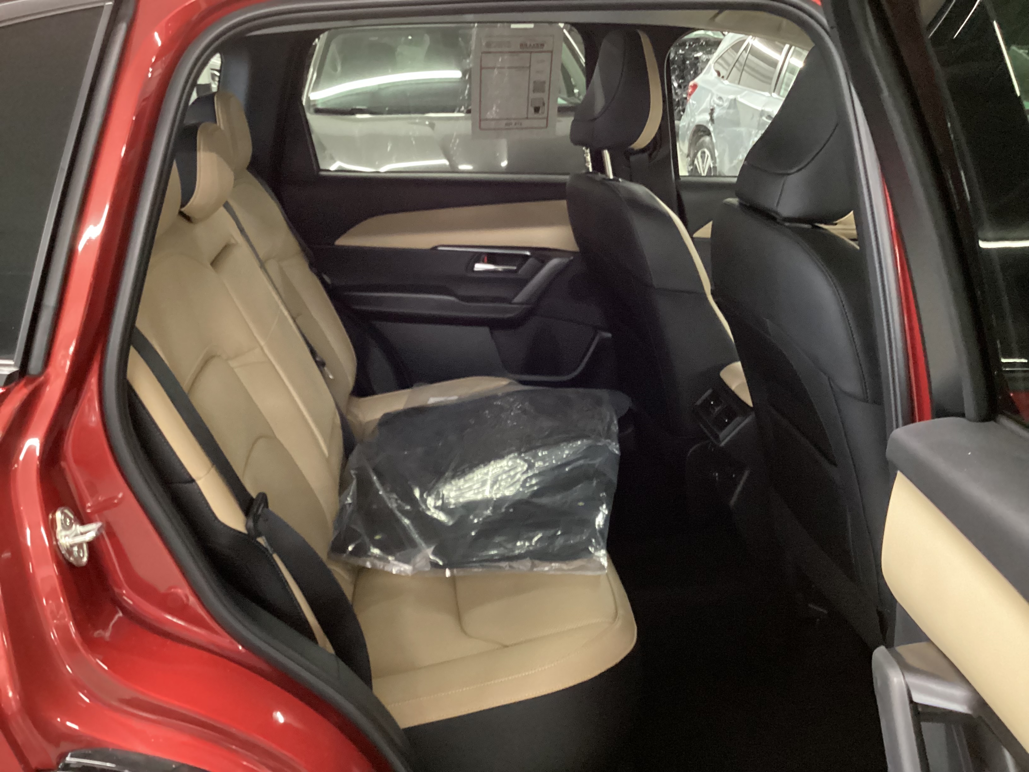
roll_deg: +0.8
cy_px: 386
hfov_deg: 58.4
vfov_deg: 45.4
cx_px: 514
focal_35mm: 31
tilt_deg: -22.0
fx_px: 922
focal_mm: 3.3
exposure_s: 1/17
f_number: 2.4
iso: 640
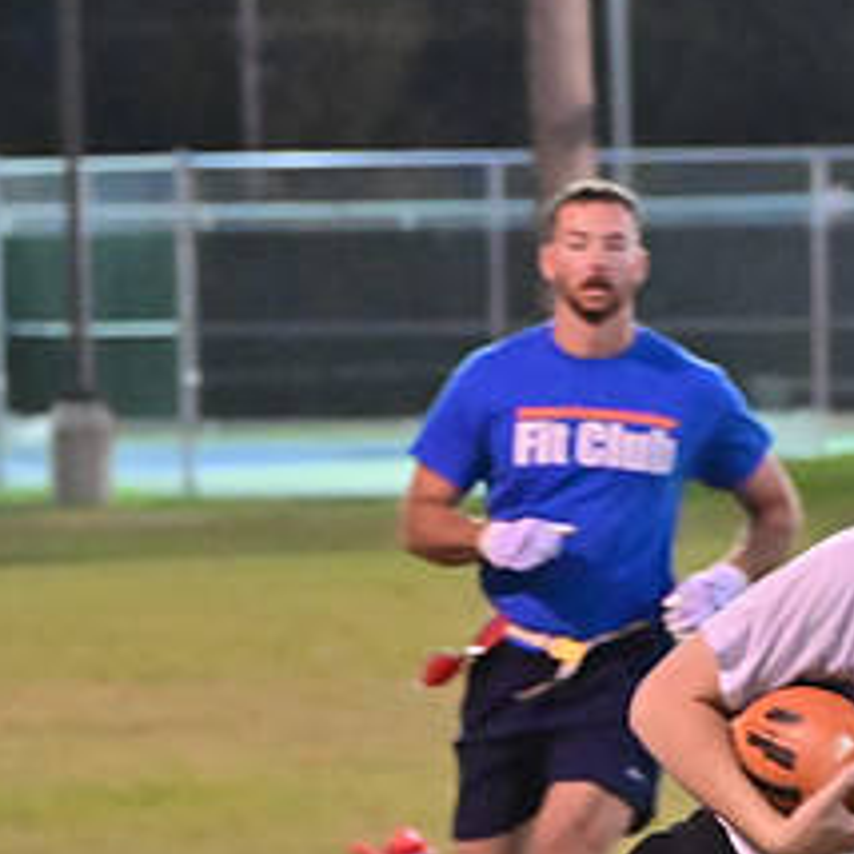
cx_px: 946
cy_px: 589
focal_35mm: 361
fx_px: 10076
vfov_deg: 4.9
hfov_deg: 4.8
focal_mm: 105
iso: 6400
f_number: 4
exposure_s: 1/400
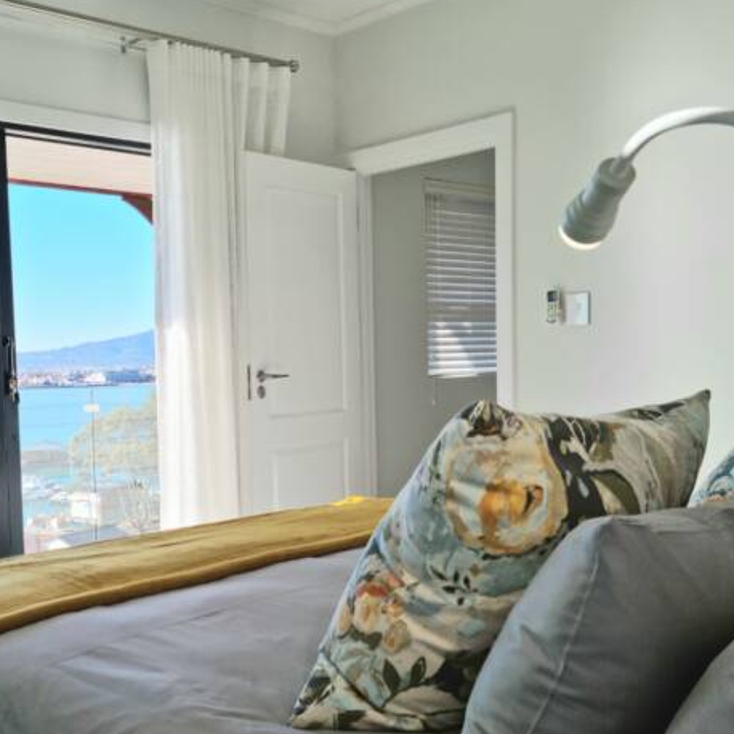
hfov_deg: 40.7
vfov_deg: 41.7
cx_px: 189
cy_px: 425
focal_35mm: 40
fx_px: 960
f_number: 2
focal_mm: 5.9
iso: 25
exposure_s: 1/385
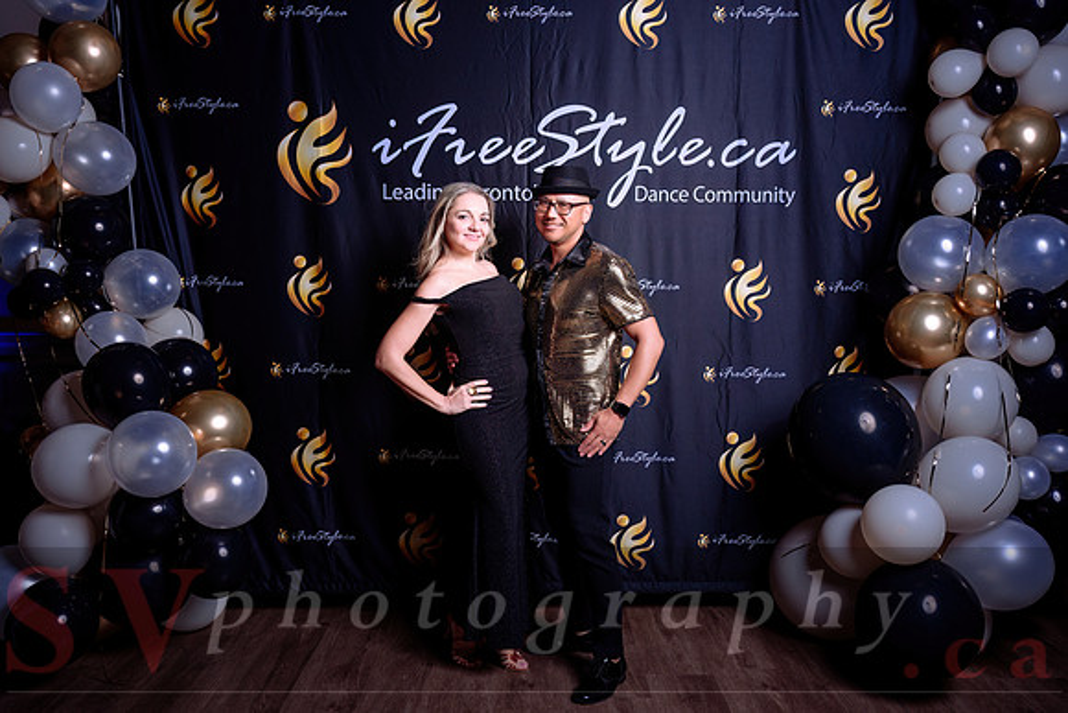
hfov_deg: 58.0
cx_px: 534
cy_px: 384
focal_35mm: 32
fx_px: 963
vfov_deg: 40.6
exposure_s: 1/160
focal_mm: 29.5
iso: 125
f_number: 4.5
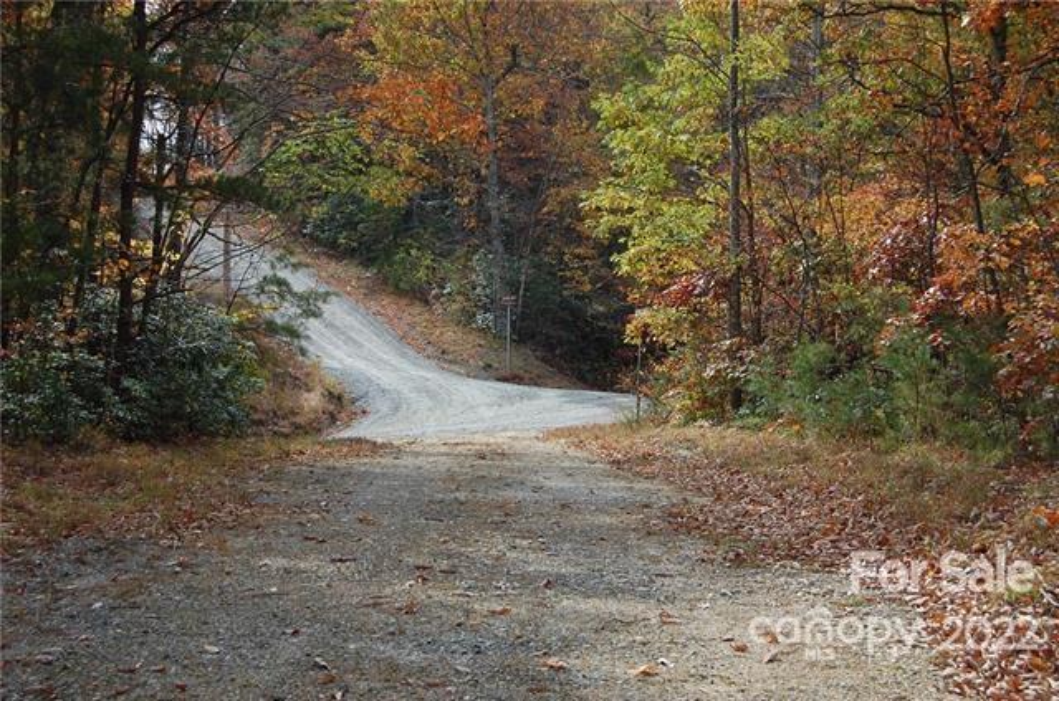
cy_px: 350
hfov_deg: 35.1
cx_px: 530
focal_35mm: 57
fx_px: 1673
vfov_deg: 23.7
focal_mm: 38
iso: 200
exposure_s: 1/200
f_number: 7.1
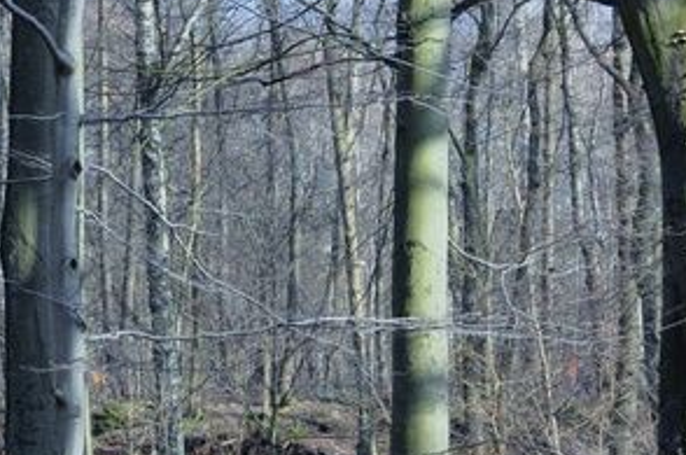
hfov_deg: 11.1
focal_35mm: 185
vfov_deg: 7.3
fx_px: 3519
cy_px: 525
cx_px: 342
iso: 2000
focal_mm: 50
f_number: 11
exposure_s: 1/500
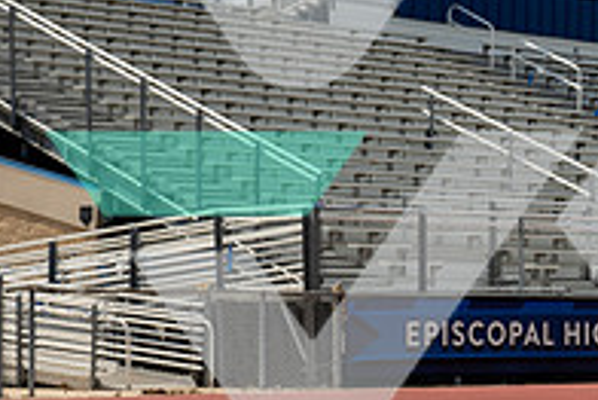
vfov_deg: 9.3
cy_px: 288
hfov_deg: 13.3
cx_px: 816
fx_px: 2460
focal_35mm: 148
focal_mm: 47
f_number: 8
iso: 100
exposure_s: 1/250
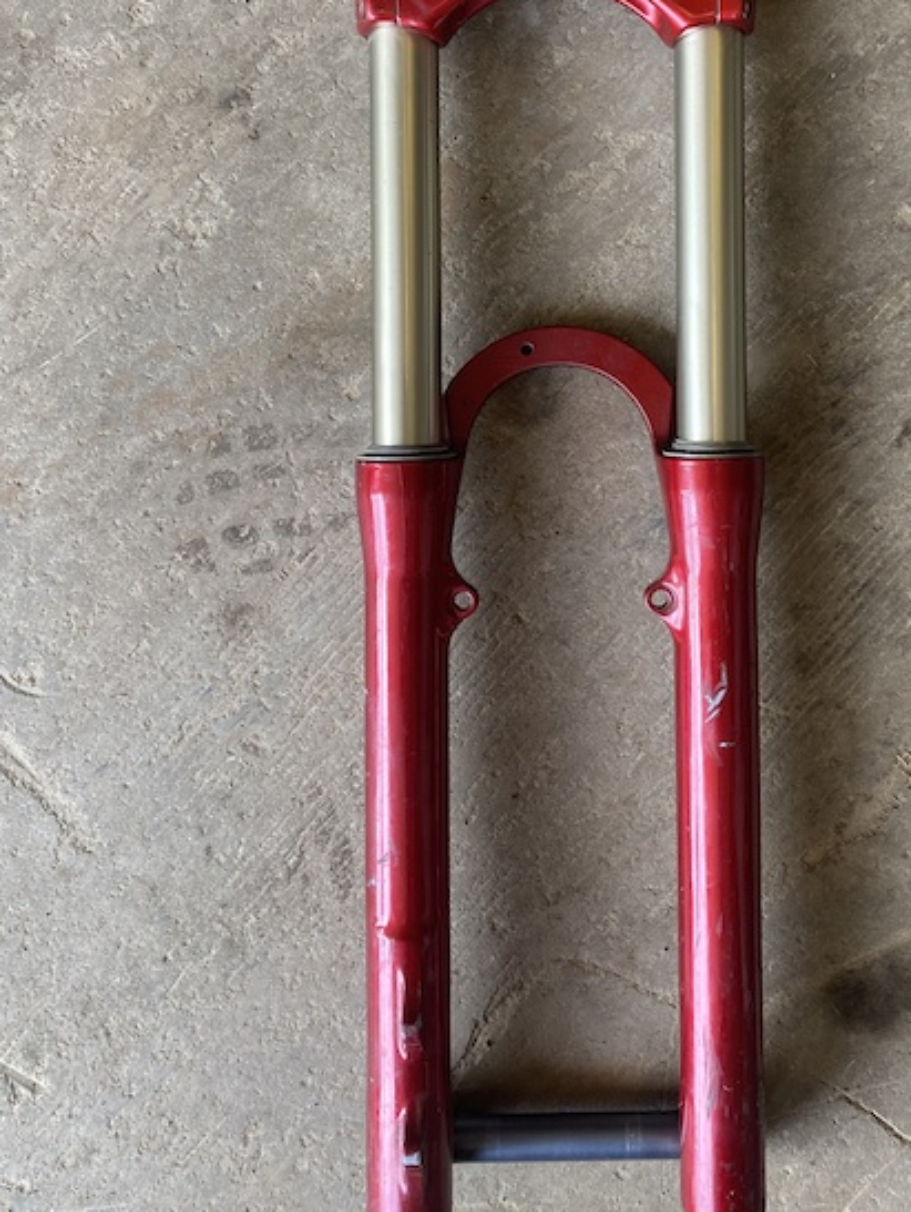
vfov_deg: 47.6
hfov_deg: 37.6
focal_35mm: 38
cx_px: 561
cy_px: 348
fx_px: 1332
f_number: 1.8
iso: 64
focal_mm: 4.25
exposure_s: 1/121
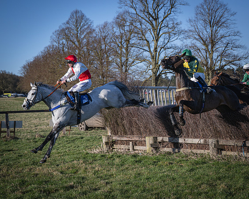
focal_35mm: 104
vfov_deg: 14.9
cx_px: 196
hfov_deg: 18.4
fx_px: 763
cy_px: 110
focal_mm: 70
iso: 200
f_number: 4
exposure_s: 1/2500
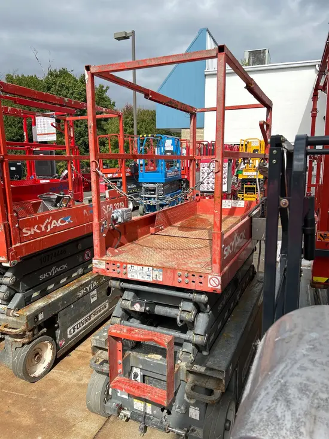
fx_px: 329
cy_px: 220
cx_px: 164
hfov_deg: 53.1
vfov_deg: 67.3
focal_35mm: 26
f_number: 1.5
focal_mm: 5.7
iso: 50
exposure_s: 1/4274
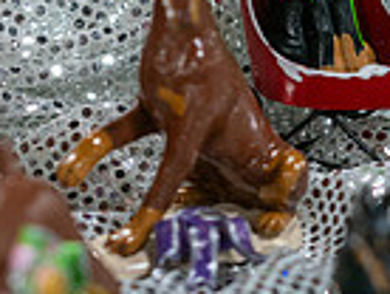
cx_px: 124
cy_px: -81
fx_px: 3183
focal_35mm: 282
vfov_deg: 5.3
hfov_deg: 7.0
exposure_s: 1/160
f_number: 2.8
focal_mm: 70
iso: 1600
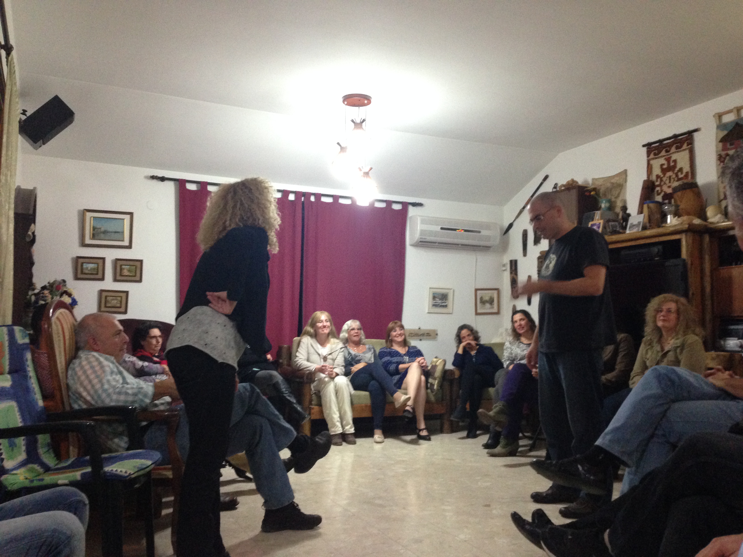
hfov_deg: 55.4
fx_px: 708
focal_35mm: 33
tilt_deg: +3.3
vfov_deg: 42.9
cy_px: 278
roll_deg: -1.8
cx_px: 372
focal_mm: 4.12
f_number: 2.4
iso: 320
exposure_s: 1/20
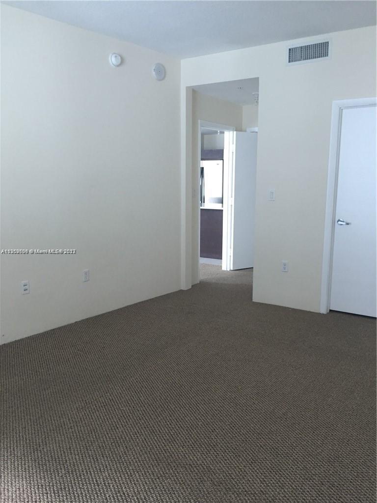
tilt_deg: -9.3
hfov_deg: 48.2
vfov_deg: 61.7
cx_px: 188
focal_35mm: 29
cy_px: 252
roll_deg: +0.0
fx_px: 421
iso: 125
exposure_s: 1/30
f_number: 2.2
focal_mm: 4.15
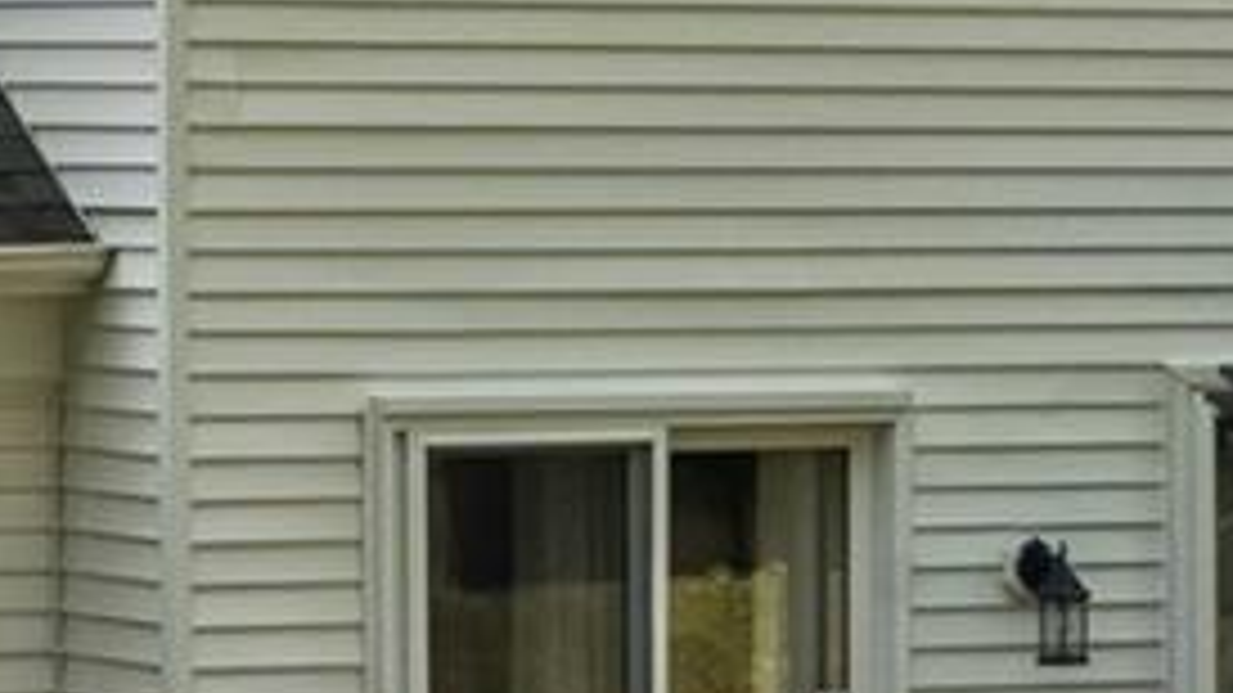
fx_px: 7420
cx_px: 104
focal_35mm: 227
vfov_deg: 5.3
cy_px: 299
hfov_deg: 9.5
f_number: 16
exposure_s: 1/125
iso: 400
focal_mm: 29
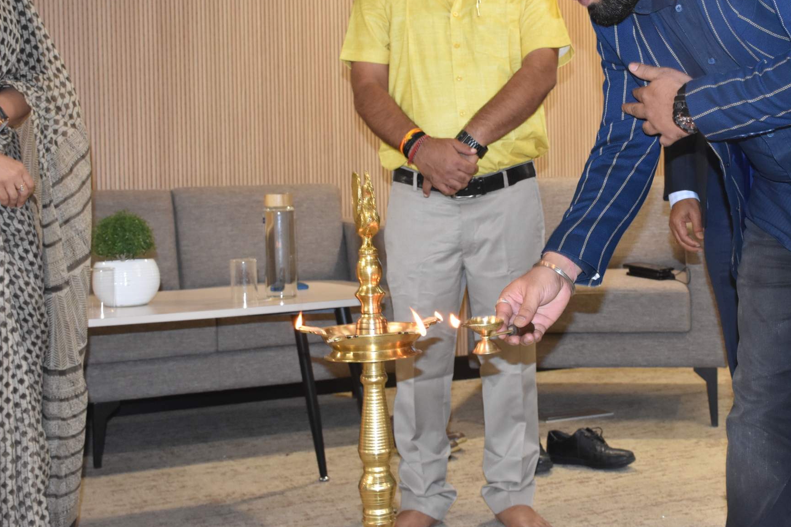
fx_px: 1312
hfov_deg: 33.3
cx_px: 526
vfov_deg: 22.6
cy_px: 185
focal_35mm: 60
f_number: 5.6
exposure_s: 1/60
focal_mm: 27
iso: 1600
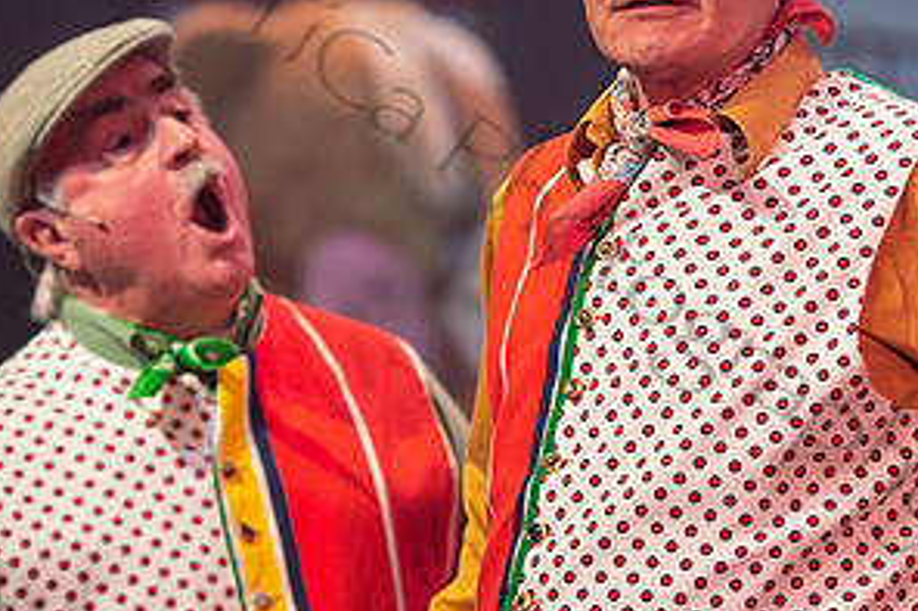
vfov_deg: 4.4
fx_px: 8002
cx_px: 431
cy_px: 124
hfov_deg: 6.6
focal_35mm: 314
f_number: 2.8
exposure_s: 1/250
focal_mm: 160
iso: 1000
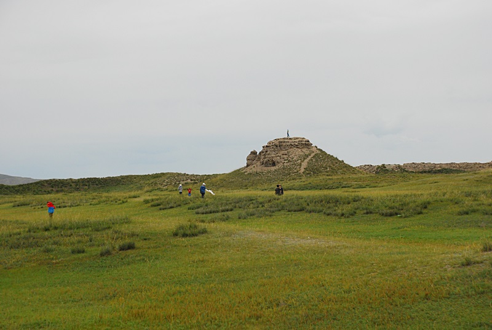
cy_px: 165
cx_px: 246
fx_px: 1026
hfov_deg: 27.0
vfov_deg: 18.2
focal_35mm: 75
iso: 400
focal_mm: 50
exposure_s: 1/800
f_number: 6.3
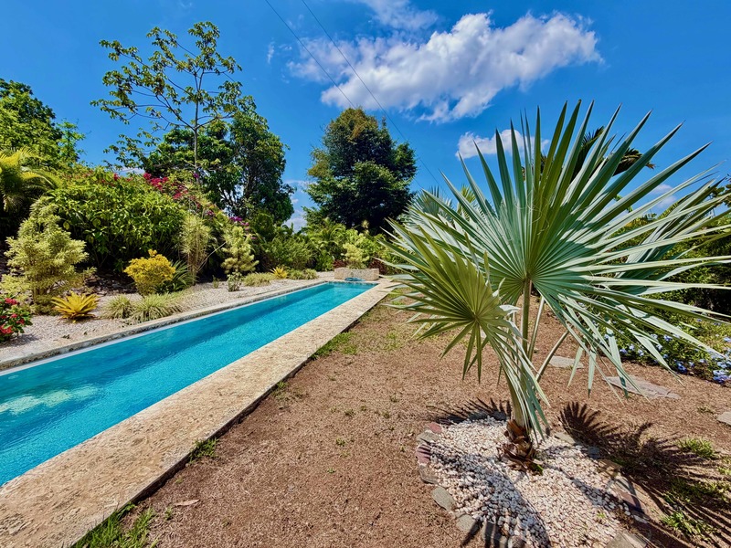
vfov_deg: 85.7
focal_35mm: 14
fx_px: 296
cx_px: 366
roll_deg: -0.9
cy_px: 274
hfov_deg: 102.1
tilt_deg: -5.4
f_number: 2.2
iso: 50
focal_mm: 2.22
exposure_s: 1/502
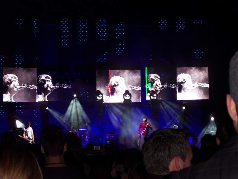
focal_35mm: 114
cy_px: 90
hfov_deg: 17.3
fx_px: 784
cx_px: 119
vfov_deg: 13.0
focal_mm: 24
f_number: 4.8
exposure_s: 1/30
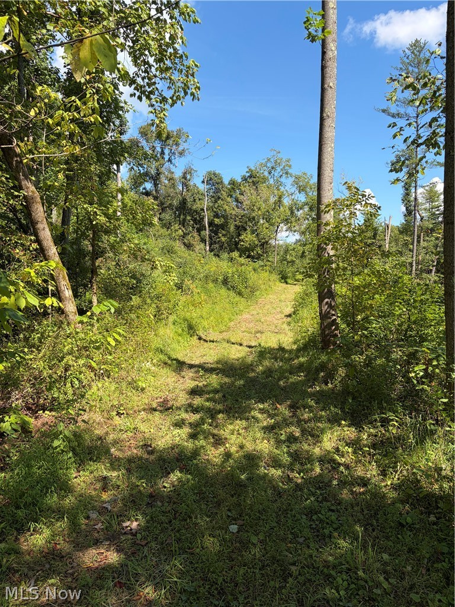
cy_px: 304
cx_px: 228
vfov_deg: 67.3
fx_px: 456
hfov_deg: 53.1
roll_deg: -0.8
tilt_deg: -3.5
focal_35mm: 26
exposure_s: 1/1667
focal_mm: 5.96
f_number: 1.6
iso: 50
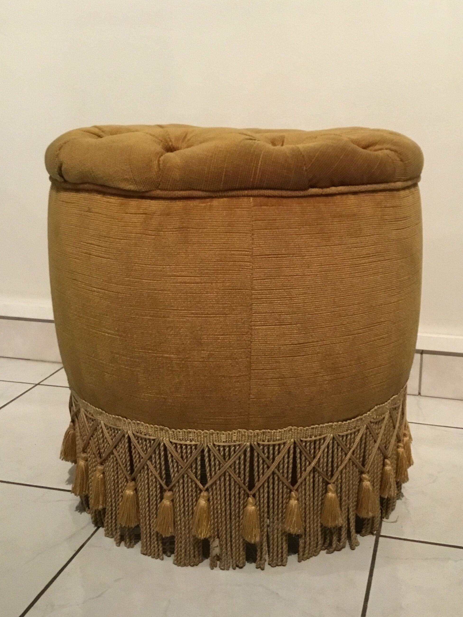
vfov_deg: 47.9
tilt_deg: -15.4
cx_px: 267
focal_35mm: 39
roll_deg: +0.1
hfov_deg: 36.7
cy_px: 306
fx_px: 695
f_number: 2.4
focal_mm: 3.3
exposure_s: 1/20
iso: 250
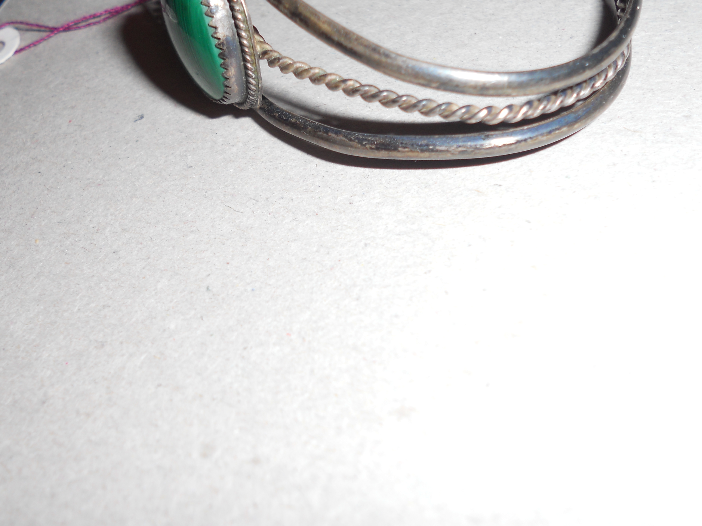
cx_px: 324
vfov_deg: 36.8
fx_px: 791
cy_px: 282
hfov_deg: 47.8
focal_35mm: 39
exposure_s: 1/25
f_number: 8.8
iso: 80
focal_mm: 5.8
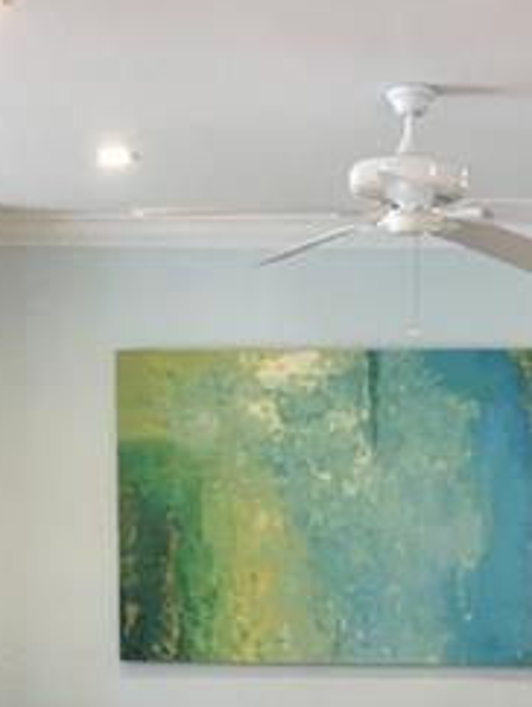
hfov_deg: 16.1
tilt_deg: -9.8
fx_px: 1882
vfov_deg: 19.6
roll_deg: -0.9
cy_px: 923
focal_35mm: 92
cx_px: 307
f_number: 2.2
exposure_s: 1/15
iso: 25
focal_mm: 4.15
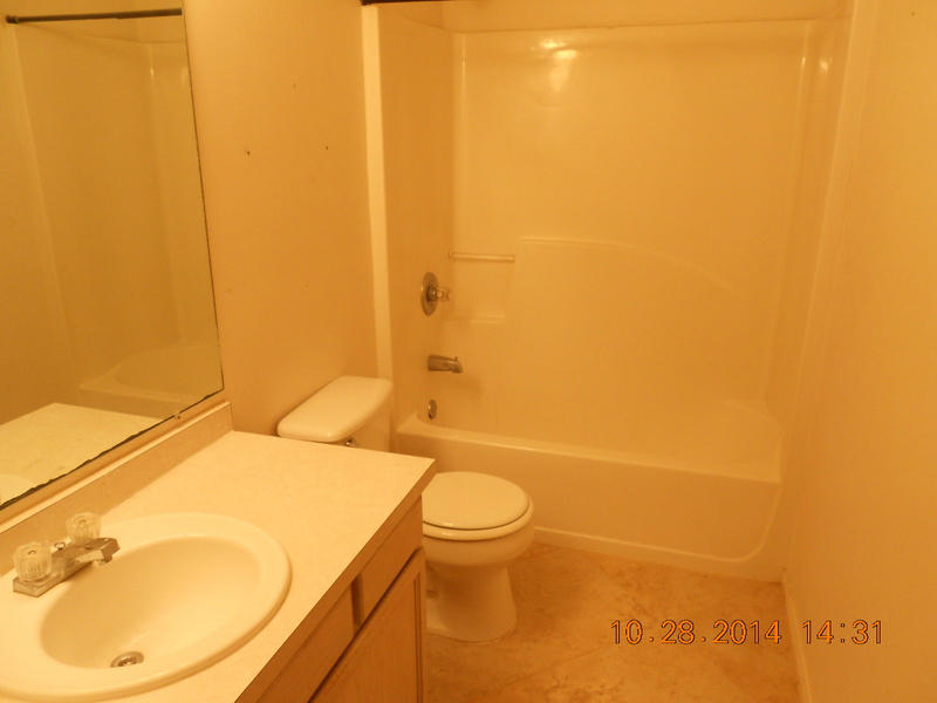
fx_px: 704
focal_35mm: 26
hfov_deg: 67.3
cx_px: 468
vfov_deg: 53.1
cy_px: 352
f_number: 3.2
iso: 100
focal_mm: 4.6
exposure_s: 1/30
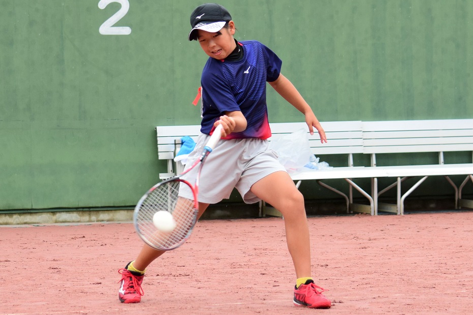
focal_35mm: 113
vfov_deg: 12.1
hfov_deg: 18.1
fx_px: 1484
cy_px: 150
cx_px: 230
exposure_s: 1/1250
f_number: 4.5
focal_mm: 70
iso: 500
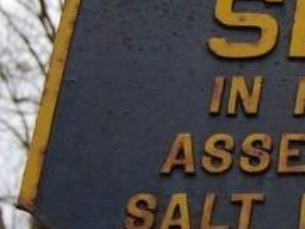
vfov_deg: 7.5
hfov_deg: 9.3
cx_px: 595
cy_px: 100
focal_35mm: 199
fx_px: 1755
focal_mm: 31
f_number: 5.6
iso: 110
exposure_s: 1/125
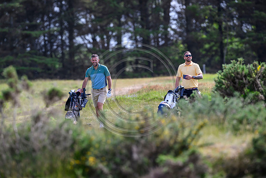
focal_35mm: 400
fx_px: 2956
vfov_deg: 3.4
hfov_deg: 5.2
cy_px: 89
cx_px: 133
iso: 500
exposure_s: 1/2000
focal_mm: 400
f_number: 4.5
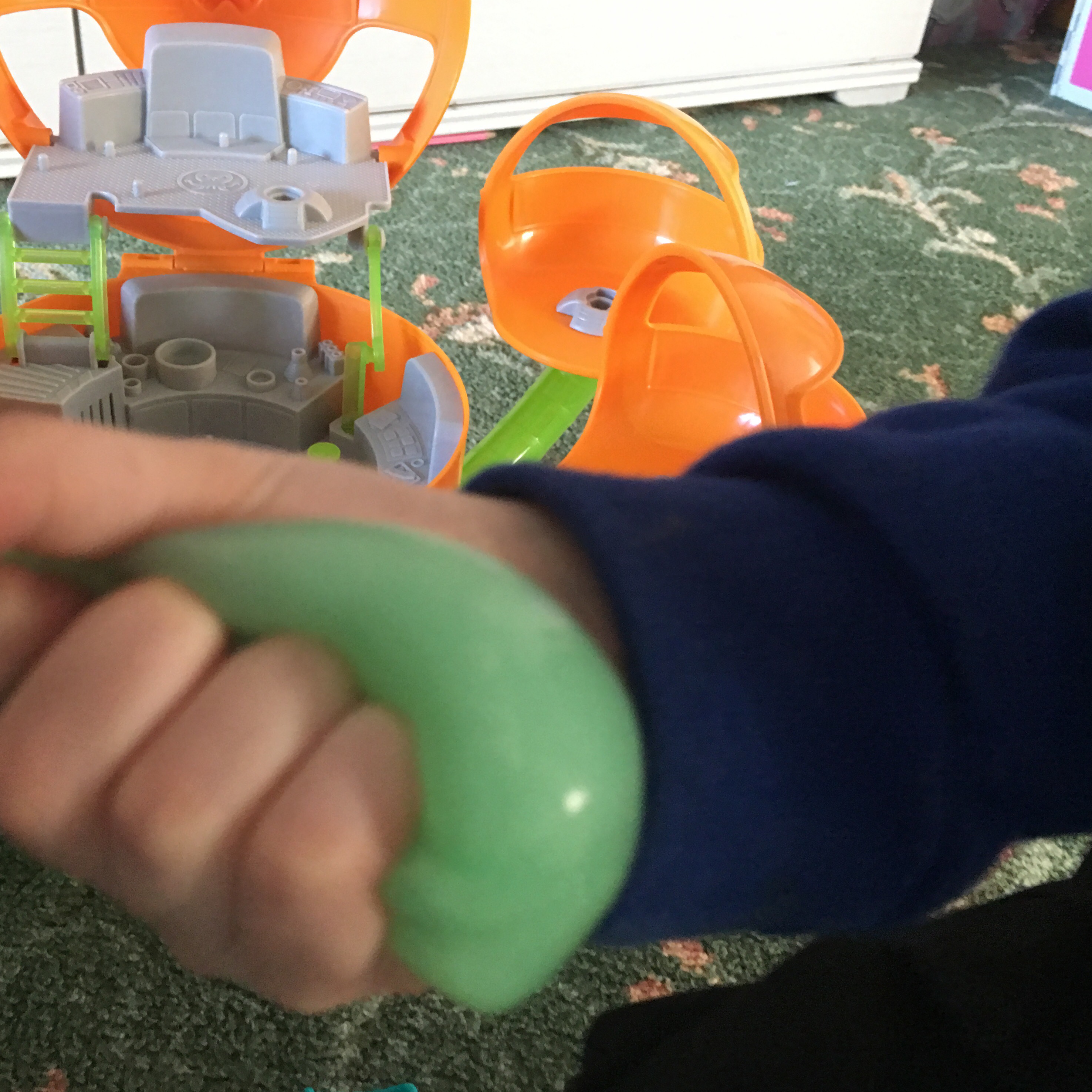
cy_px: 548
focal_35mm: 35
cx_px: 456
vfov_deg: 47.2
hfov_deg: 47.0
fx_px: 1249
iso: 80
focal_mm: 4.15
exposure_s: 1/10
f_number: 2.2
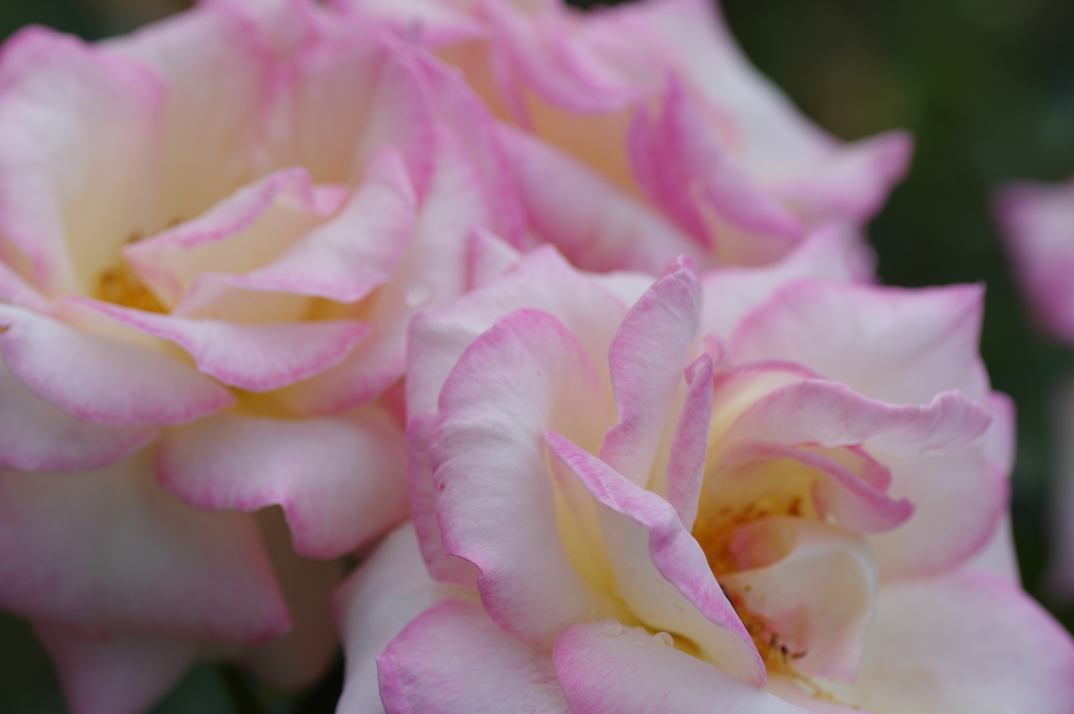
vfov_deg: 10.1
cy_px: 357
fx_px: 4024
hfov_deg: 15.2
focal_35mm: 135
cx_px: 537
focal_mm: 90
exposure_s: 1/320
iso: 100
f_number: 5.6
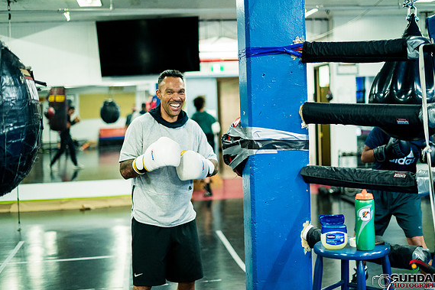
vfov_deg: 26.5
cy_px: 144
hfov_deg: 38.9
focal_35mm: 51
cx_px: 221
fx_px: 616
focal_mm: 50
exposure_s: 1/640
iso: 4000
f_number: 1.8
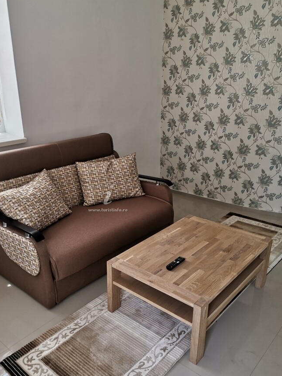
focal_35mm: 31
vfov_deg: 58.3
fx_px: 337
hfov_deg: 45.2
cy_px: 204
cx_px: 115
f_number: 1.8
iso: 50
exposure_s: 1/99.9
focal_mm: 4.75
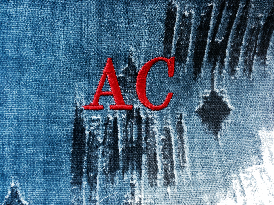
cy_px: 102
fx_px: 261
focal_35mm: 33
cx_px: 137
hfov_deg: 55.4
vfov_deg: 42.9
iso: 80
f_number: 2.4
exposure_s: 1/20
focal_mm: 4.12
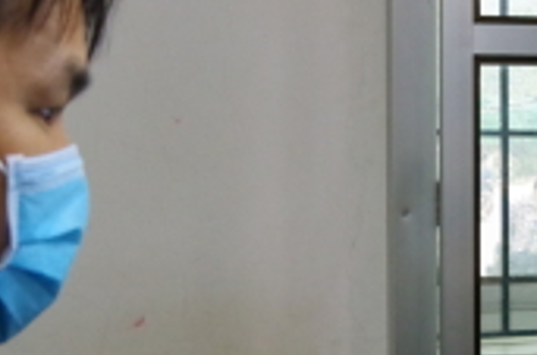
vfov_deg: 13.5
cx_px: 449
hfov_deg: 20.2
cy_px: 283
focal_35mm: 100
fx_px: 1488
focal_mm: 21
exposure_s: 1/50
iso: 3200
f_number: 8
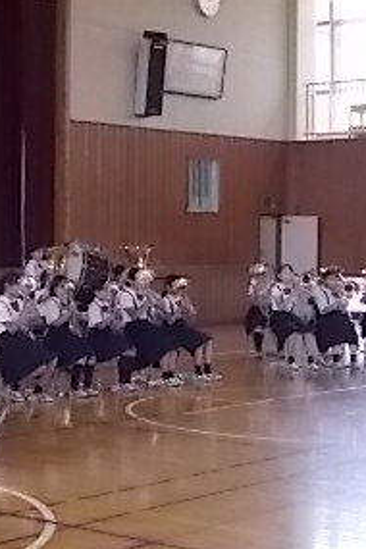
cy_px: 256
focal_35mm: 91
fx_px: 1388
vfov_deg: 22.4
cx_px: 65
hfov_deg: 14.9
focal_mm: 6.9
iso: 400
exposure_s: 1/160
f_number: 3.9
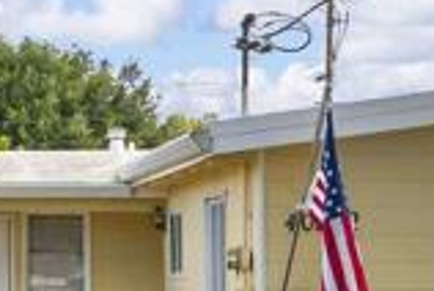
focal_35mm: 128
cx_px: -63
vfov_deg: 10.7
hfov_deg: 15.5
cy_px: 136
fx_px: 1548
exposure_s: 1/250
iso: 100
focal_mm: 19.8
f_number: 5.6
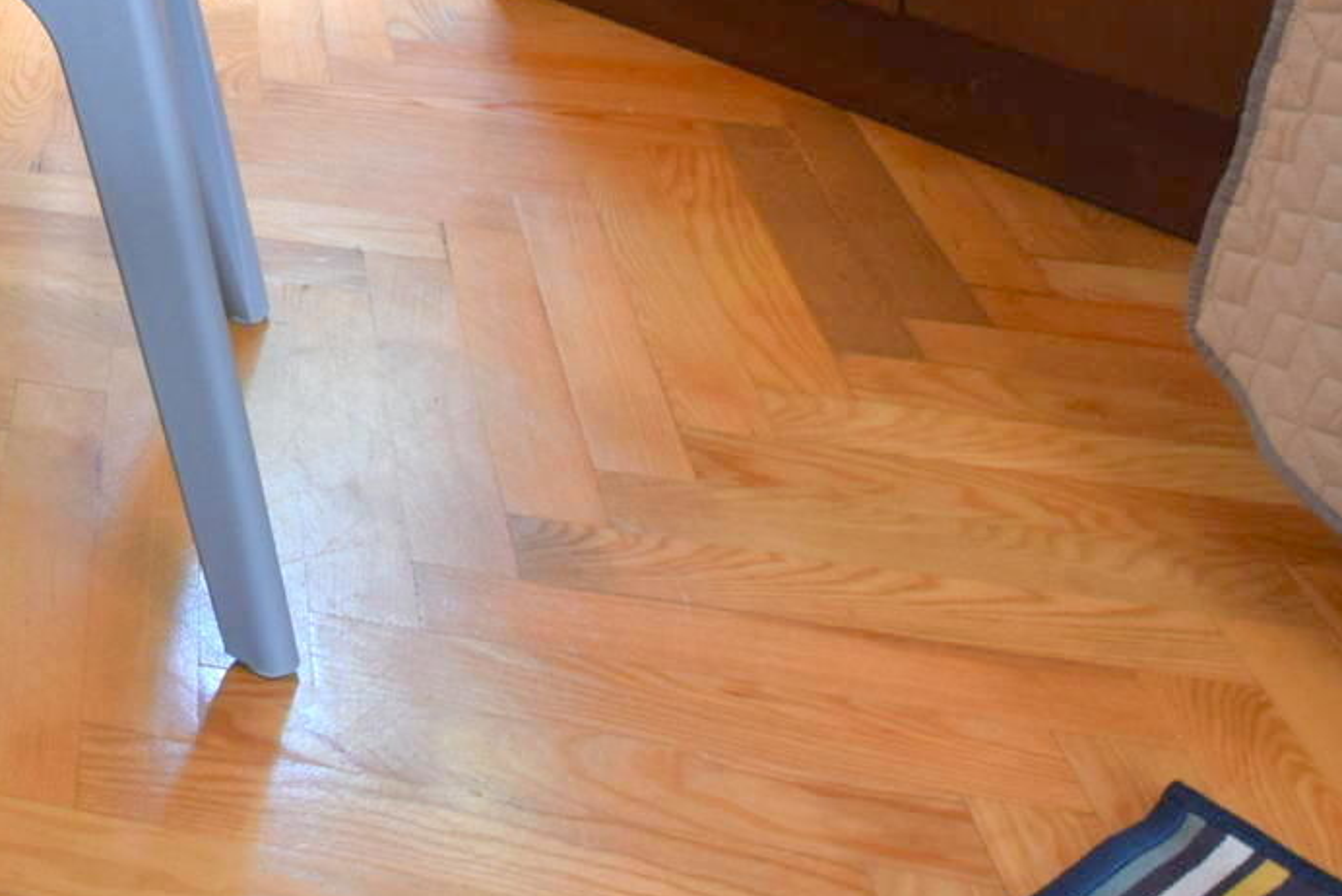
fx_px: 1939
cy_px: -630
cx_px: -394
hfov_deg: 30.4
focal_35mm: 52
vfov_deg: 20.2
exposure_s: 1/60
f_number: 4
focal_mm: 10
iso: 720
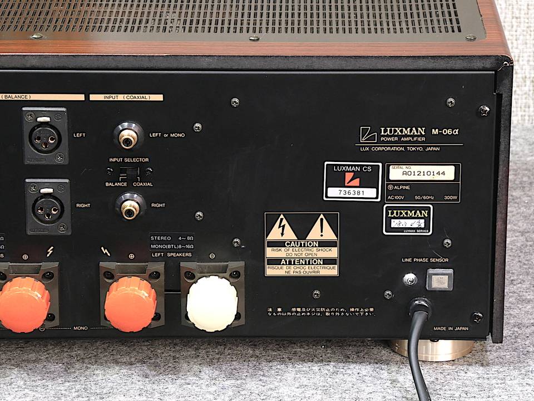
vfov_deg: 10.4
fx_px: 2206
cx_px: 267
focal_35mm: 143
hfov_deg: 13.8
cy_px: 200
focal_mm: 25.6
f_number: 5.4
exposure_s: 1/2
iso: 200
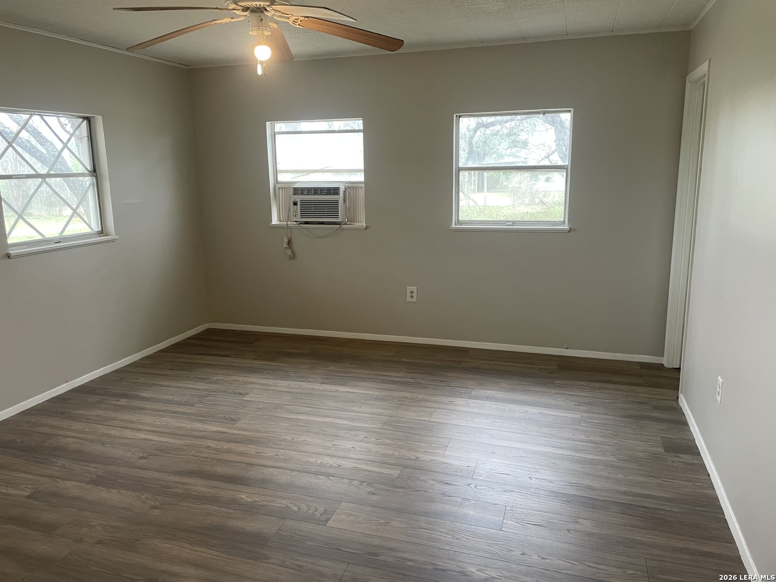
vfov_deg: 53.1
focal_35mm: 26
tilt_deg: -11.7
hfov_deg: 67.3
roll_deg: -0.1
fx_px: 583
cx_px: 388
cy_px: 291
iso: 100
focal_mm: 4.2
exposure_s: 1/60
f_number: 1.6
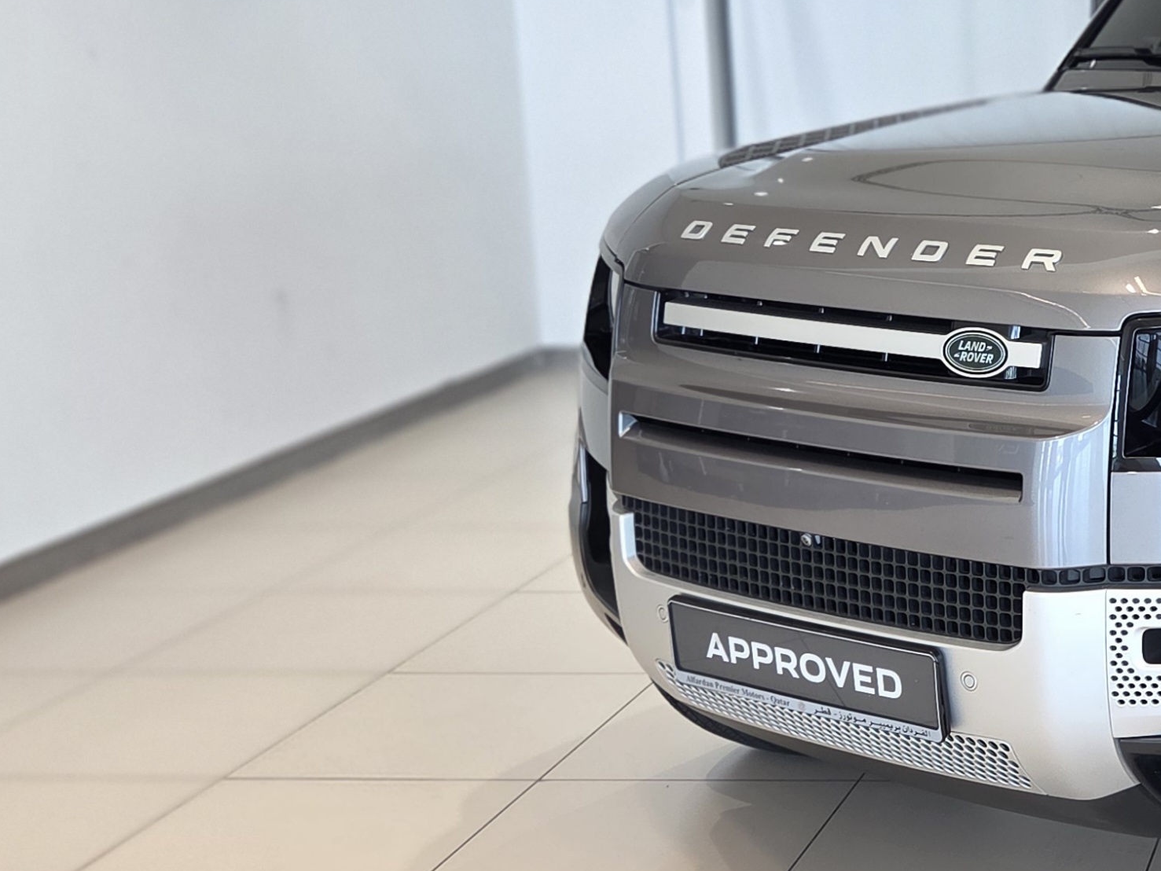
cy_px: 326
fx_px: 2013
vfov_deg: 24.4
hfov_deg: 27.7
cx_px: 1435
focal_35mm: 60
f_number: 1.8
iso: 125
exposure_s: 1/182
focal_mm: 5.4
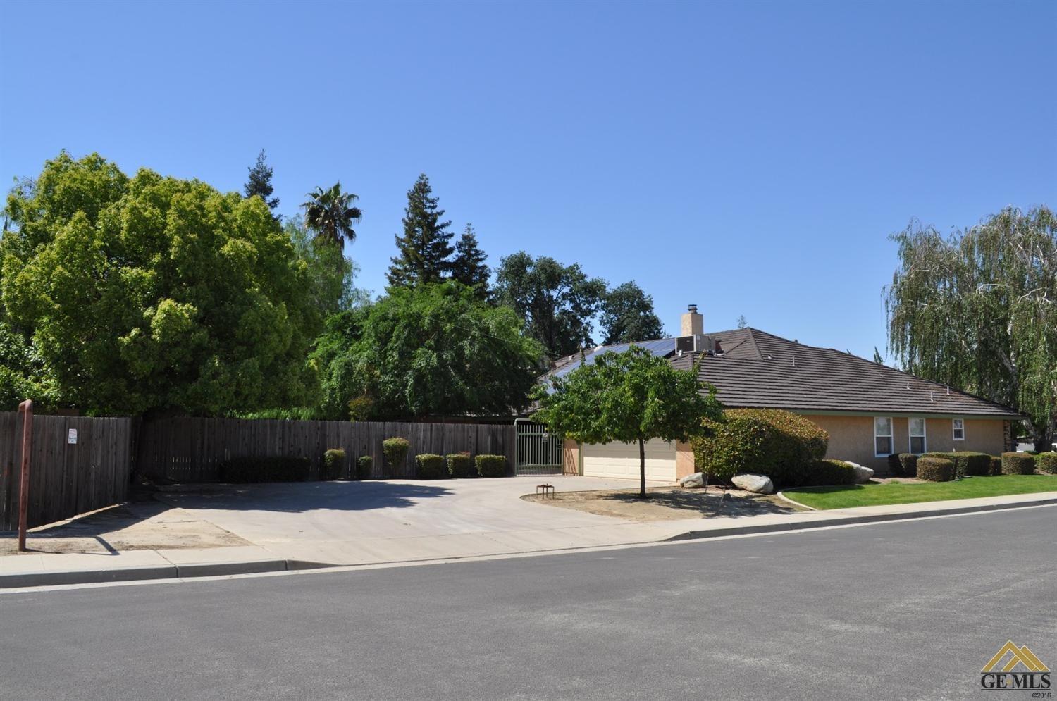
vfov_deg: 47.8
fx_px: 791
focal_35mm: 27
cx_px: 528
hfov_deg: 67.5
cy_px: 350
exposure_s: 1/200
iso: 200
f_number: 14
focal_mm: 18
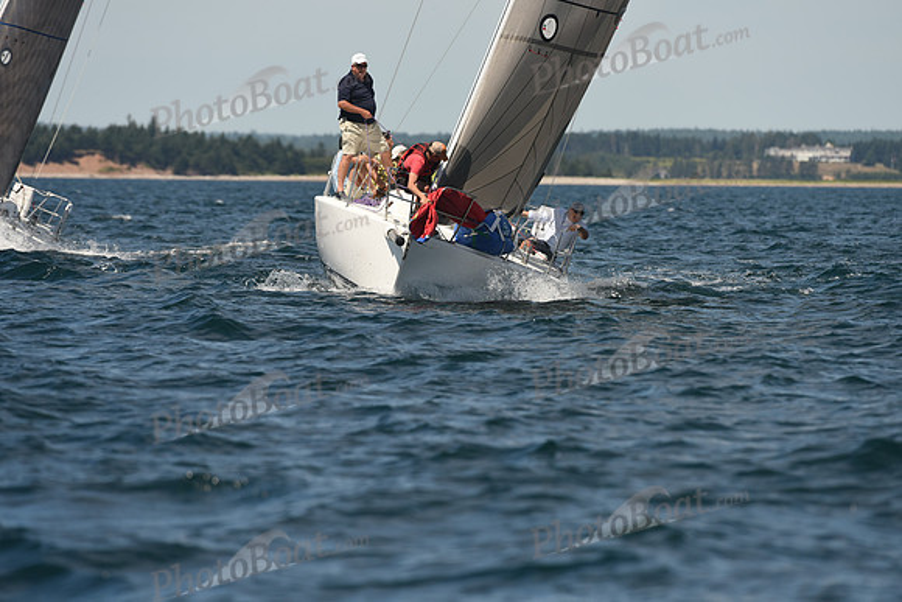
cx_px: 451
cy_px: 301
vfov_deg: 3.4
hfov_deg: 5.2
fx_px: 10024
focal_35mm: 400
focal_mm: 400
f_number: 6.3
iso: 250
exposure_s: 1/1000
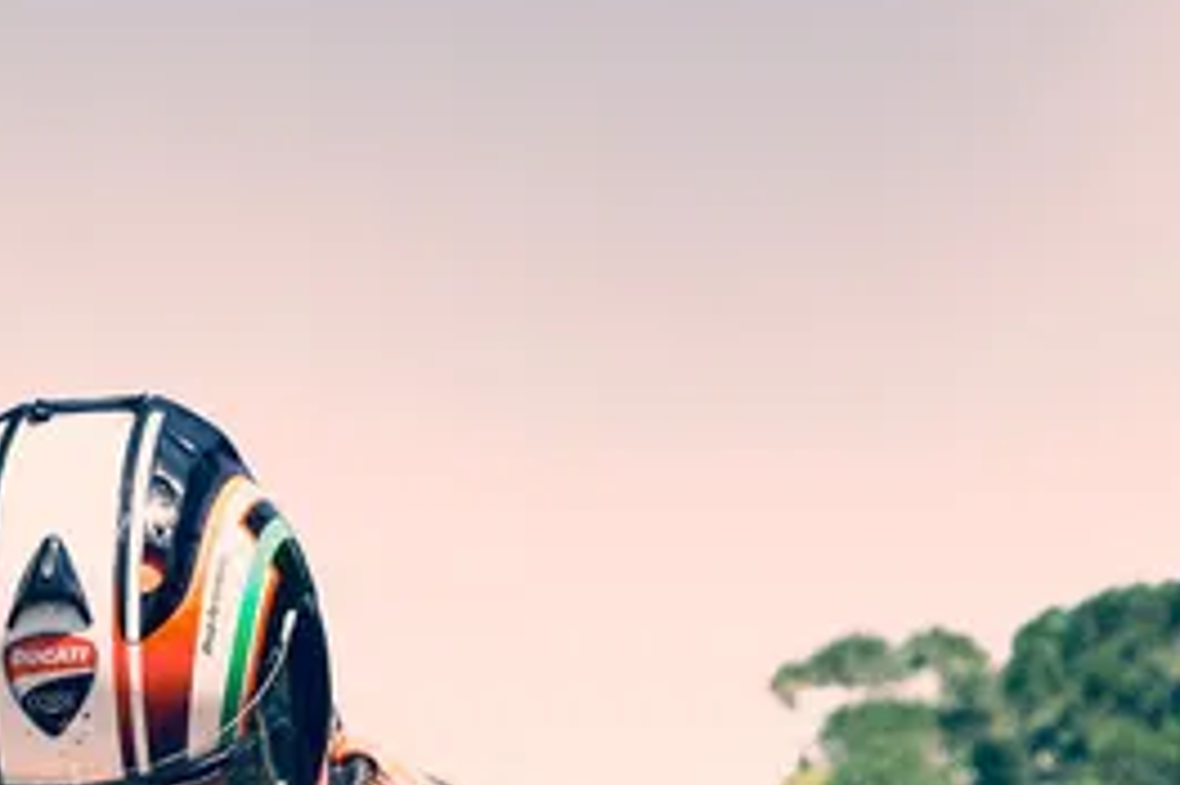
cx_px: 633
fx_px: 8975
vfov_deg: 4.9
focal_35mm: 274
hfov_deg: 7.5
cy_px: 1731
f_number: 4
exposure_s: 1/500
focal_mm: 40.1
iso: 200
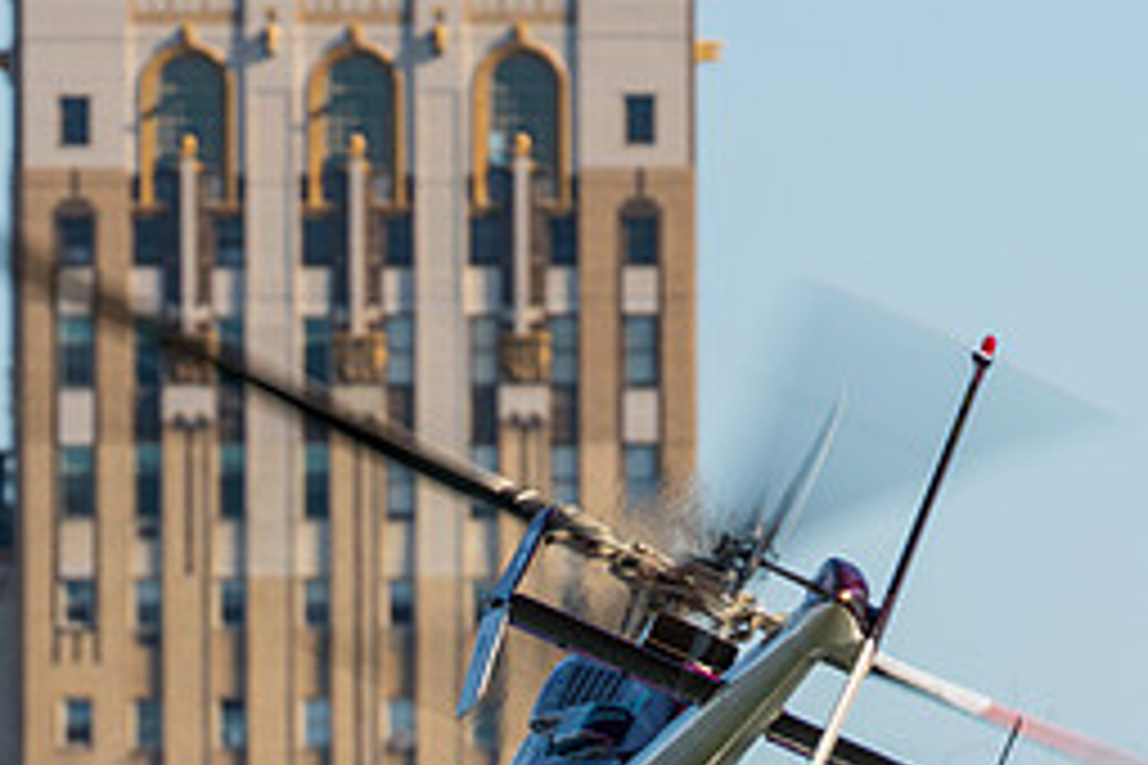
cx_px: 324
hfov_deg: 1.5
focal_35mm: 1397
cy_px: 878
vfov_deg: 1.0
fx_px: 44545
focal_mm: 560
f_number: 8
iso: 100
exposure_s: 1/160
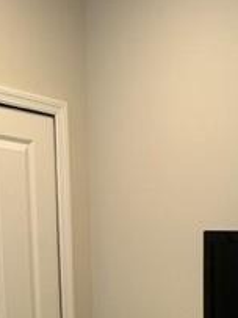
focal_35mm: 82
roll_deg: -2.4
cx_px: 268
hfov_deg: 17.3
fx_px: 753
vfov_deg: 21.0
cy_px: 445
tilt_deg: -13.7
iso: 100
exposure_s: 1/120
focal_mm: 5.7
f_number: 1.5
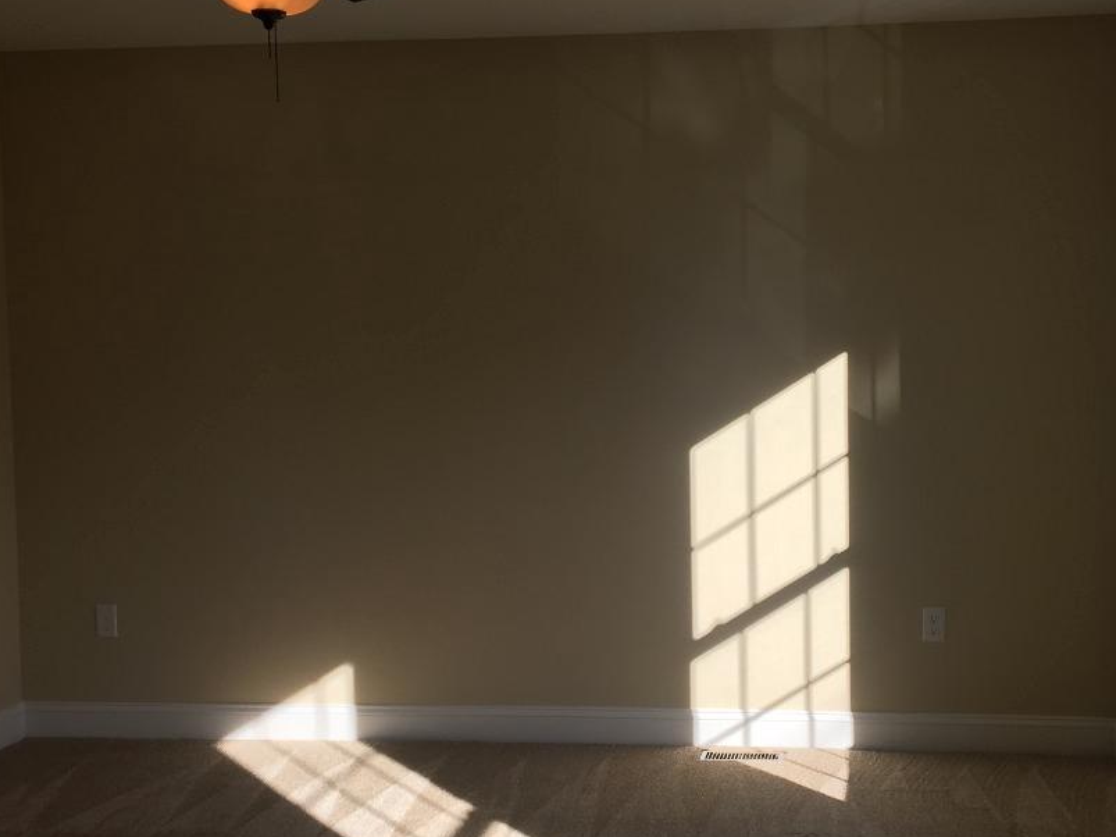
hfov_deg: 36.7
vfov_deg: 28.0
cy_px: 470
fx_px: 1676
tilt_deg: -3.8
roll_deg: -0.4
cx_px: 673
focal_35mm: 52
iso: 25
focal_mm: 4.15
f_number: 2.2
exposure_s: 1/394
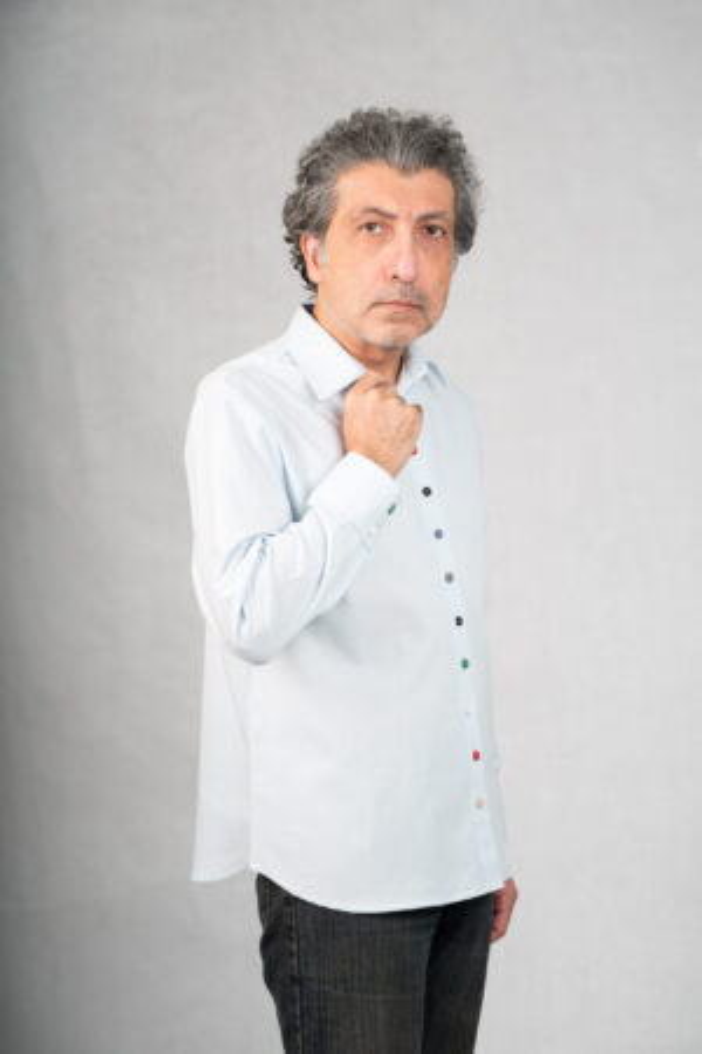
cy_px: 527
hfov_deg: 19.5
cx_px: 351
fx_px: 2047
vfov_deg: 28.8
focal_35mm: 70
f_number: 5.6
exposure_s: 1/160
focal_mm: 70
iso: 100
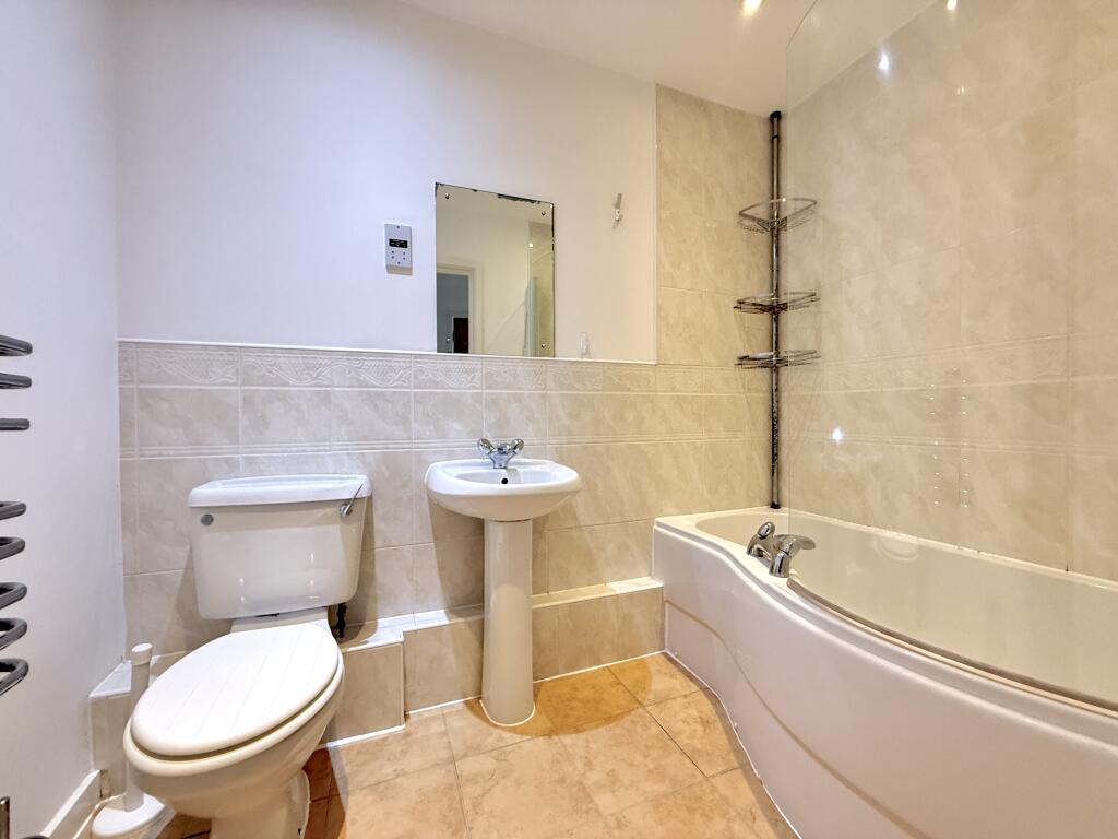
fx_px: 452
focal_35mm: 14
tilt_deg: -1.5
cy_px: 420
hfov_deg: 102.1
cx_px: 559
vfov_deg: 85.7
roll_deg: +0.1
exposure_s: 1/50
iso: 320
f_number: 2.2
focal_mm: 2.22
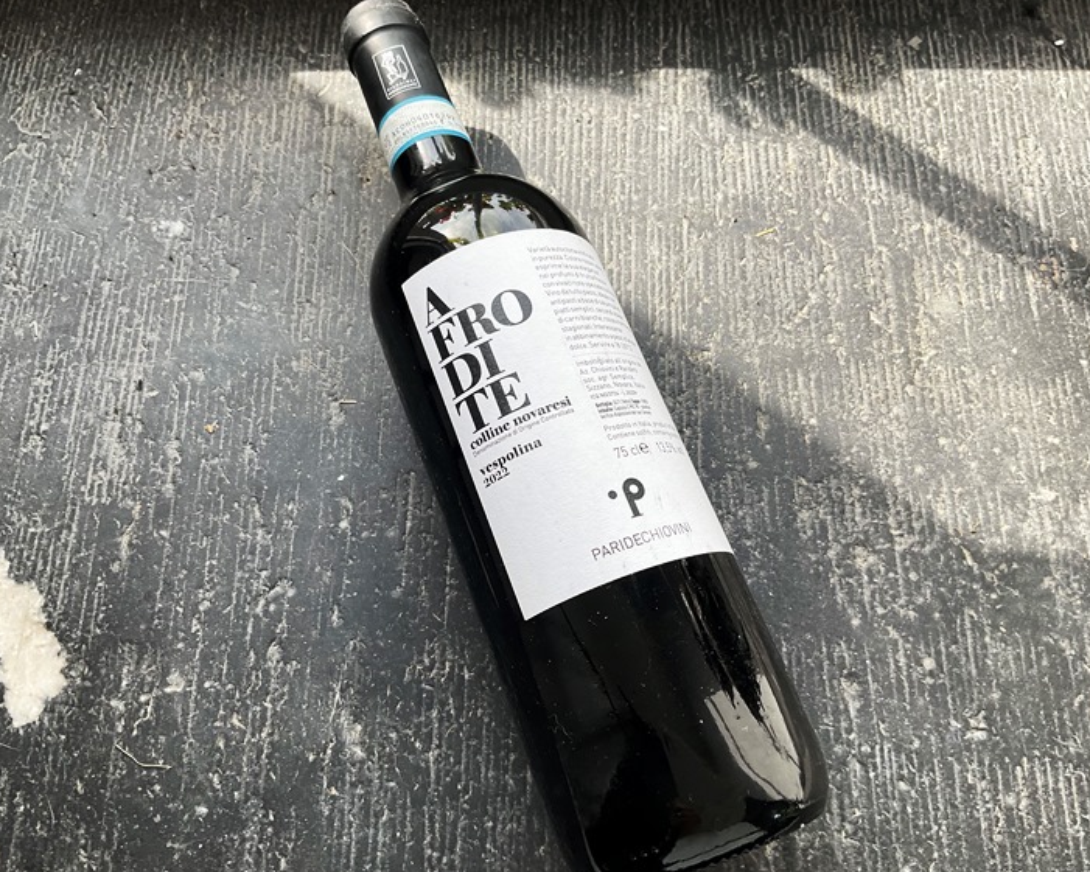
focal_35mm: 31
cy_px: 435
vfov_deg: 47.1
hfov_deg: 57.2
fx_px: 1000
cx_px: 535
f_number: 1.8
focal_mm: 3
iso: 16
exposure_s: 1/216
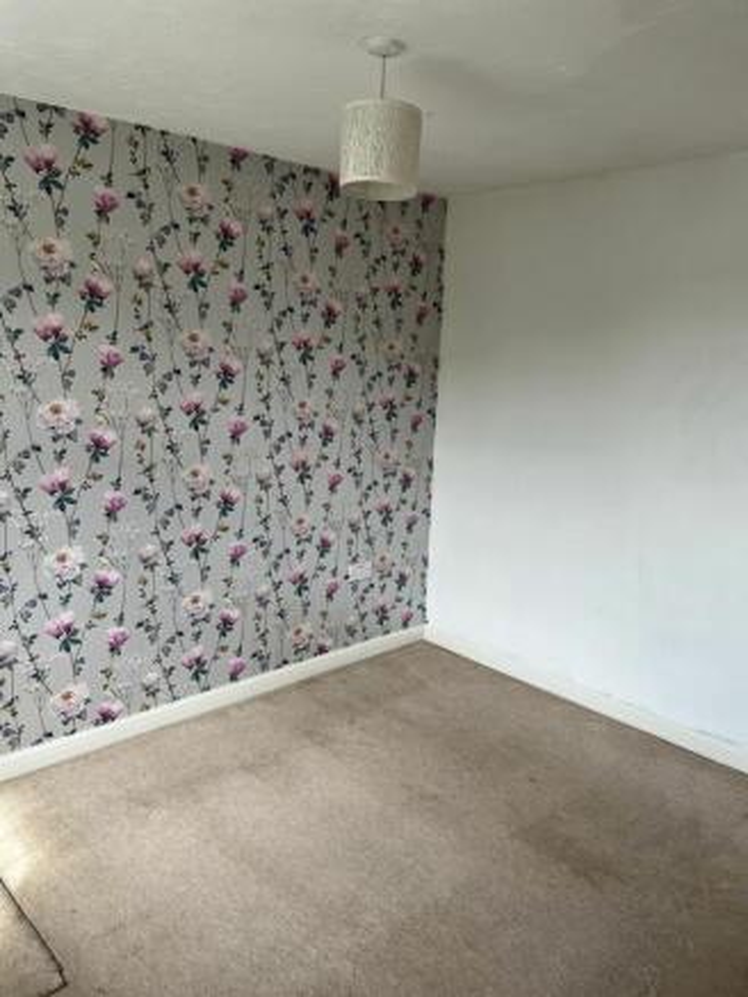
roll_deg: -2.8
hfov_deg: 53.1
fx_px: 749
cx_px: 374
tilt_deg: -10.5
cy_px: 498
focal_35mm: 26
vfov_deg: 67.3
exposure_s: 1/121
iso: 40
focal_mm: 5.1
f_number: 1.6
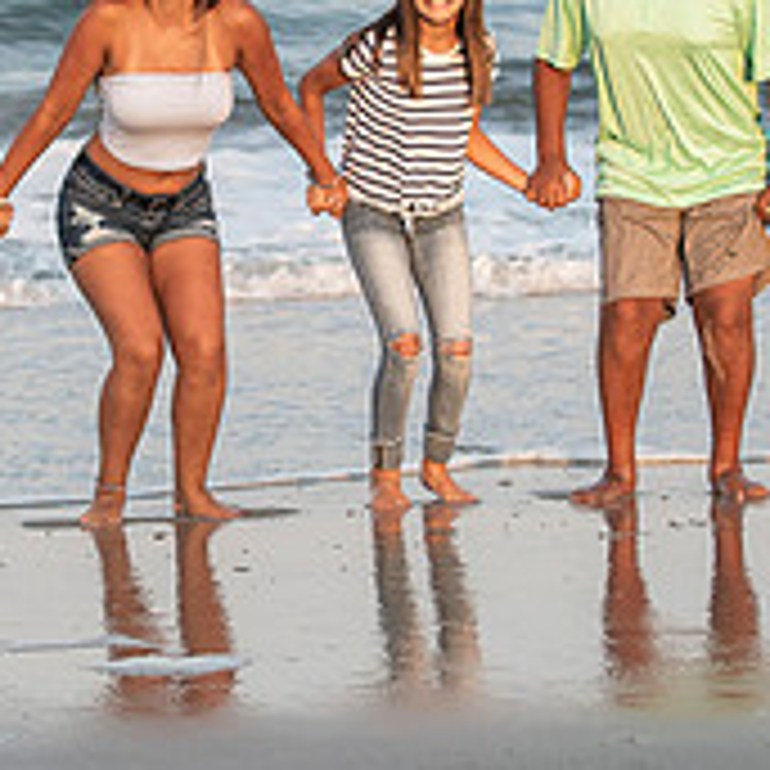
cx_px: 168
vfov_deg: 8.4
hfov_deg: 8.4
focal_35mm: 208
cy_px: 225
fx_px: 5235
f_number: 3.5
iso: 400
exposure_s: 1/1600
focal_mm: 70
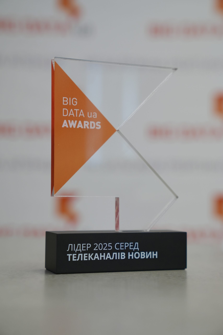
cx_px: 112
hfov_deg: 21.9
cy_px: 168
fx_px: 576
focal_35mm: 62
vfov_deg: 32.4
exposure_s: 1/100
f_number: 3.5
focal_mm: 62
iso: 1000
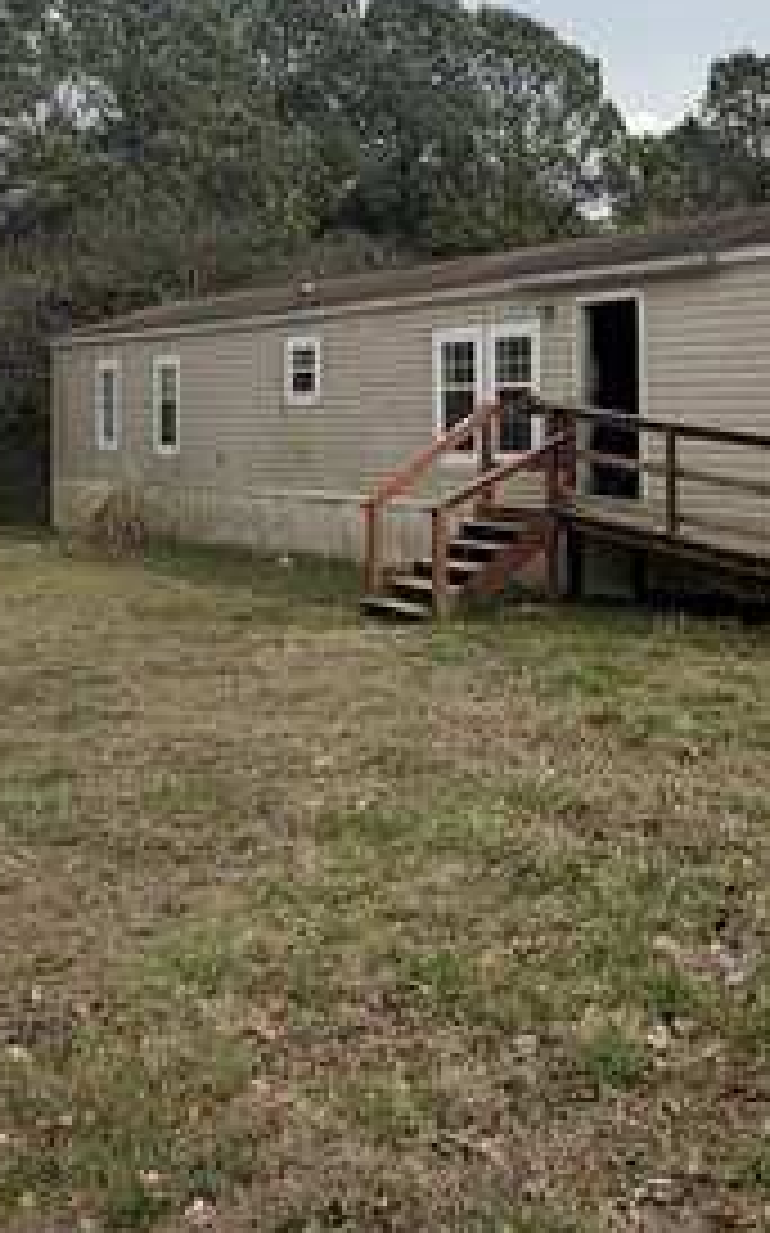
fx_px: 1244
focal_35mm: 37
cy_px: 403
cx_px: 720
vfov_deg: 51.7
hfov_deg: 32.4
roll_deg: +0.2
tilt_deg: +3.4
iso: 20
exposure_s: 1/1368
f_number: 2.2
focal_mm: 2.22
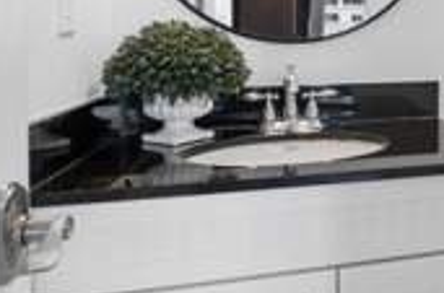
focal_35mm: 45
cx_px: 506
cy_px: 32
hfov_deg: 36.0
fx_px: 553
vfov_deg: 28.6
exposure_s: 1/20
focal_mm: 16
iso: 250
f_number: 8
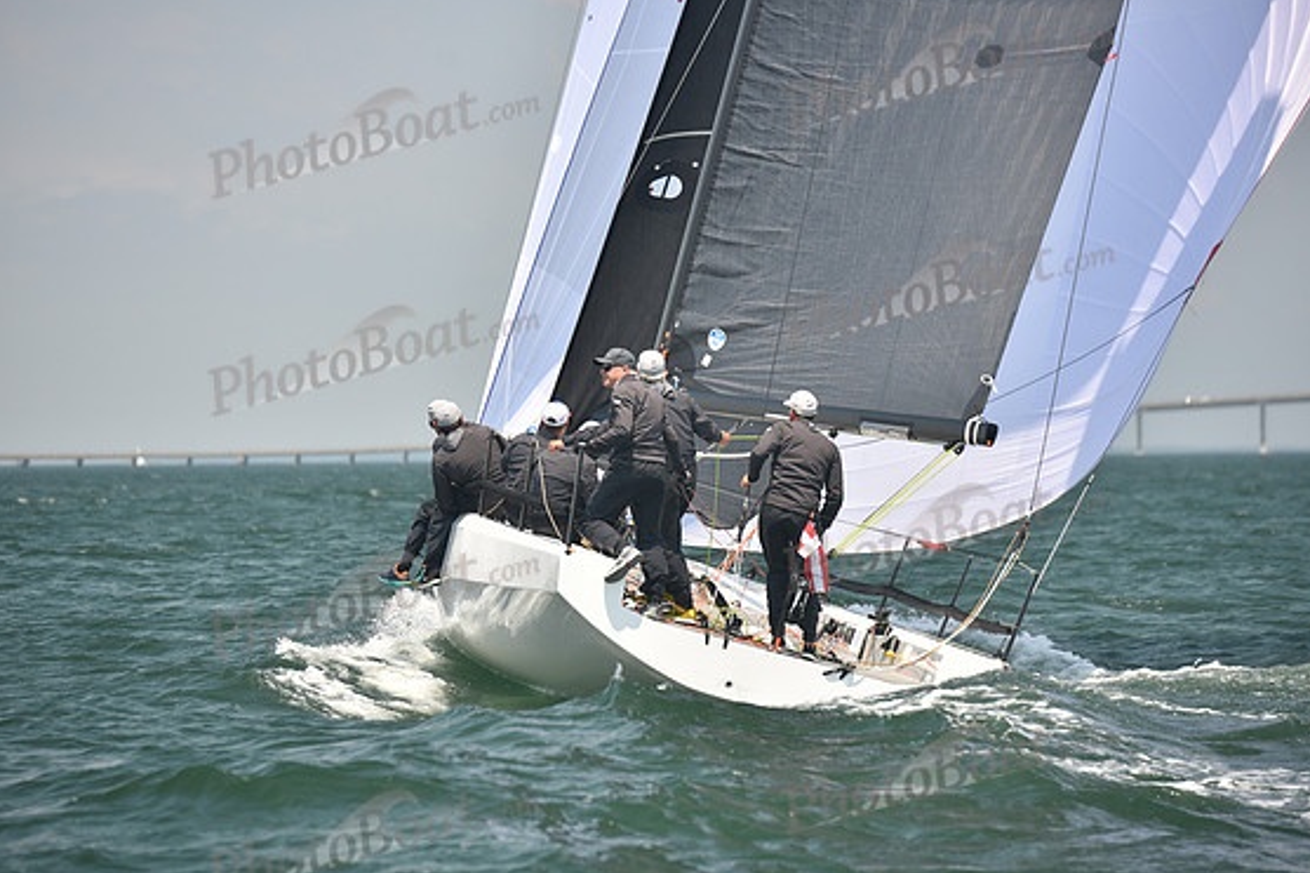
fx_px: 7202
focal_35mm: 198
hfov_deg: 10.4
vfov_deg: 6.9
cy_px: 444
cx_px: 663
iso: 250
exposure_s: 1/640
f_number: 4.5
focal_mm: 190
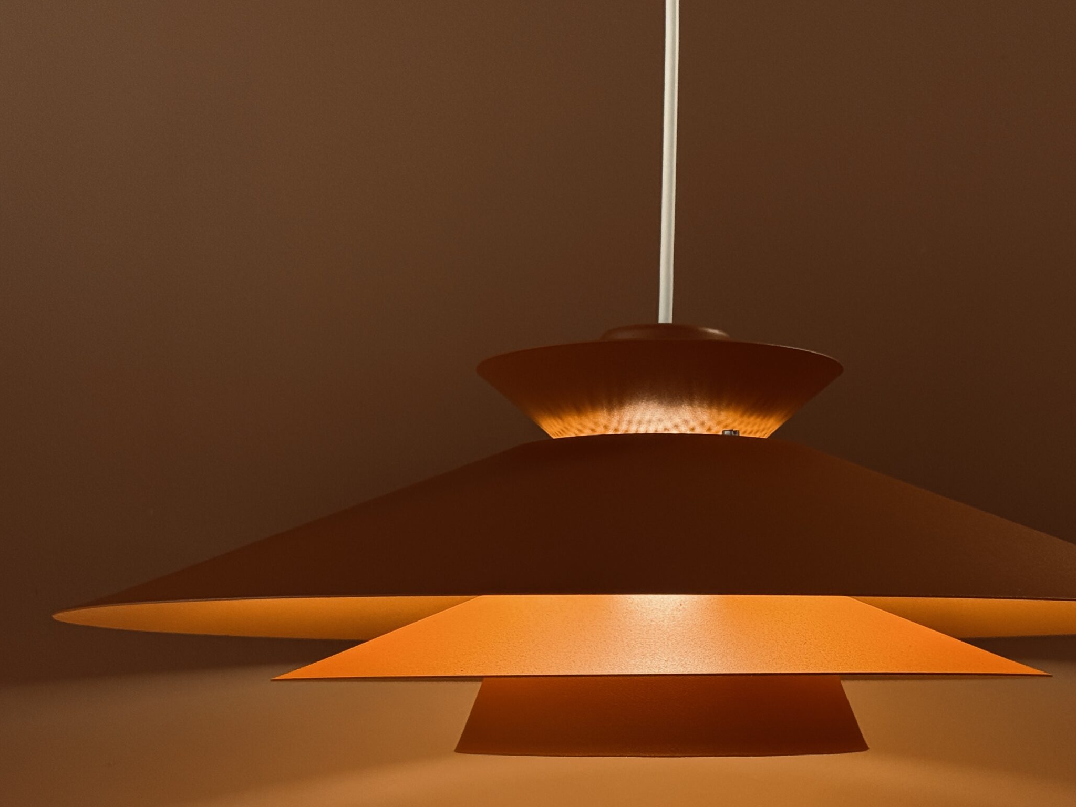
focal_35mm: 60
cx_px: 671
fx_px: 1865
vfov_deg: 24.4
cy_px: 487
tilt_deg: +6.5
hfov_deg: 32.0
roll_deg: -2.2
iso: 200
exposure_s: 1/100
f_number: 1.78
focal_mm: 6.76
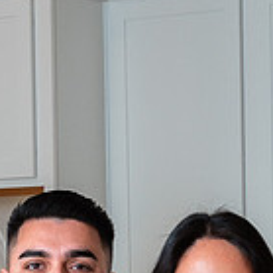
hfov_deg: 7.9
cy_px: 374
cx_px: 71
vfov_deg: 7.8
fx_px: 1963
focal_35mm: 220
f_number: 10
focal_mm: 62
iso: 320
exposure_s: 1/125
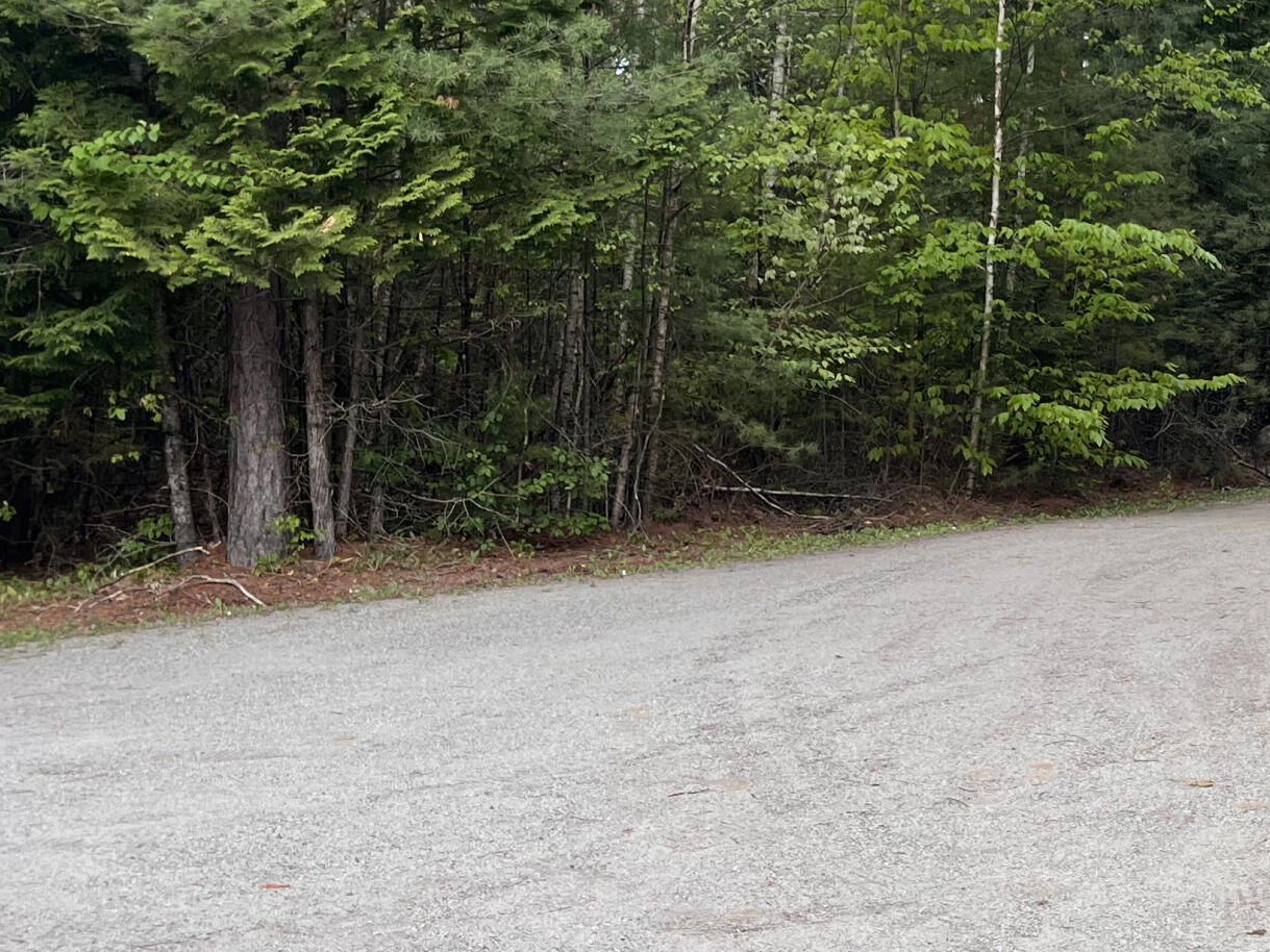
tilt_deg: -4.3
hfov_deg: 28.4
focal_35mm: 64
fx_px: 2348
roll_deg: +1.4
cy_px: 615
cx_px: 1270
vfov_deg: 22.9
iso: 50
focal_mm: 5.1
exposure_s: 1/122
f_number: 1.6
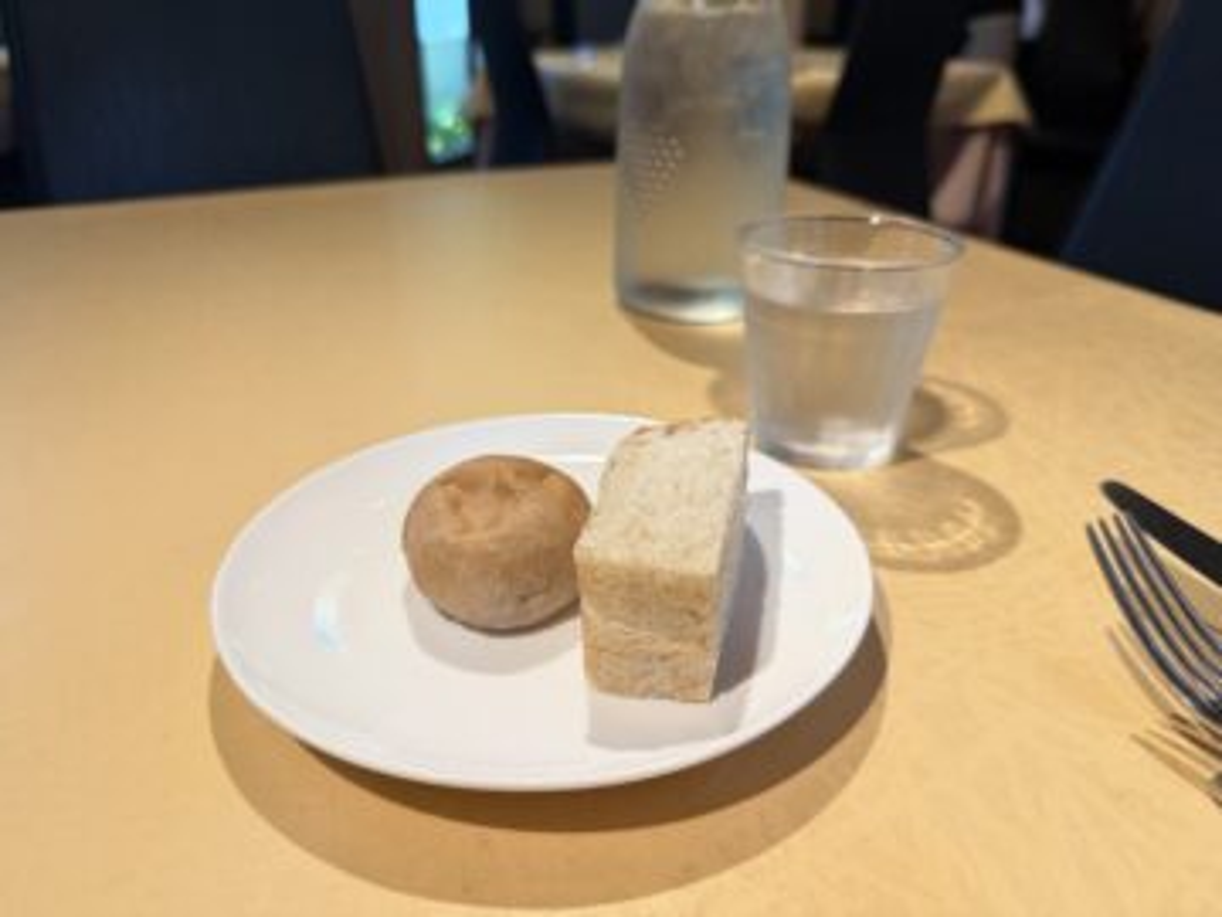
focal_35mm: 24
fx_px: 847
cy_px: 458
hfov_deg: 71.6
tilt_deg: -26.9
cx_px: 611
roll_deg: -0.5
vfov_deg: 56.8
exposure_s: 1/120
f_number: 1.78
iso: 160
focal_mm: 6.76
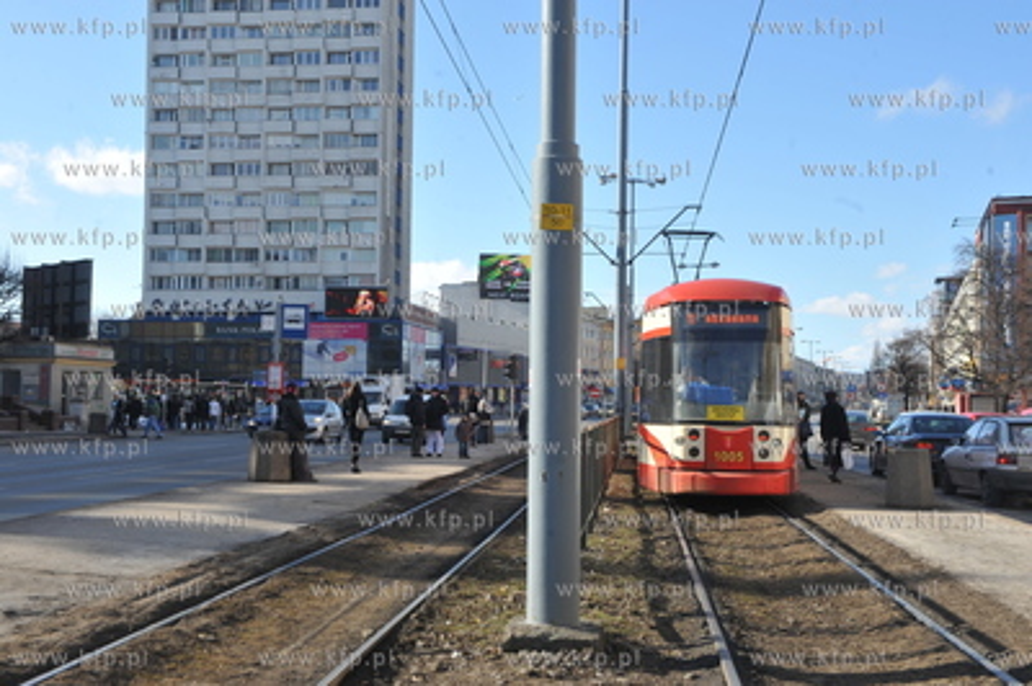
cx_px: 516
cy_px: 343
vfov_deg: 30.5
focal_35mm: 44
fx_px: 1260
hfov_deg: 44.5
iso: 400
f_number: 9
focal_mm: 44
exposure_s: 1/640
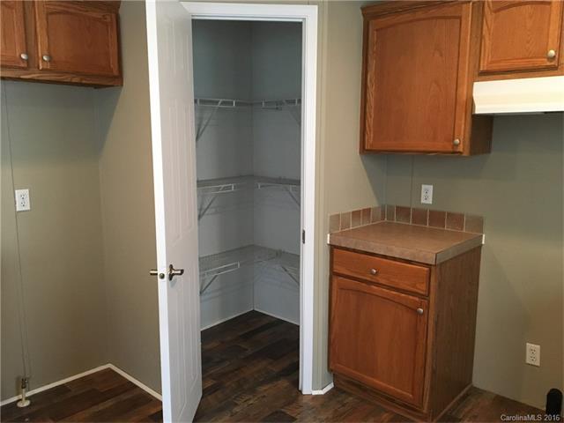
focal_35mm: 29
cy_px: 212
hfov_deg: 61.7
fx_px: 472
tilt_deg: -7.6
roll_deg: -0.3
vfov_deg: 48.2
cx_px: 282
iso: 200
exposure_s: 1/30
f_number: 2.2
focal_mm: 4.15
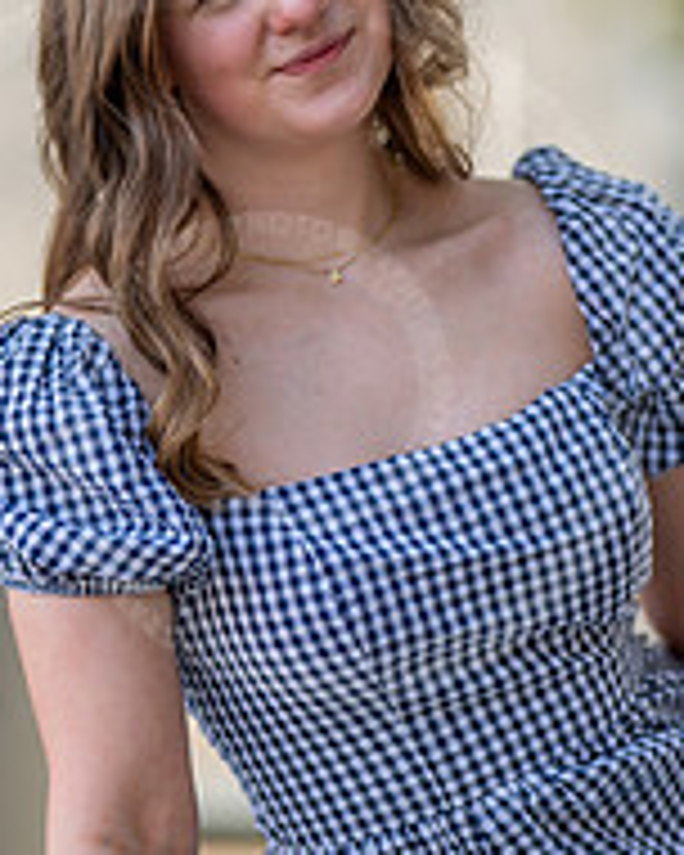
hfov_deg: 8.2
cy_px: 508
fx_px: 4783
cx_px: 346
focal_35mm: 189
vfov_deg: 10.2
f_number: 1.2
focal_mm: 85
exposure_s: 1/1000
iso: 200
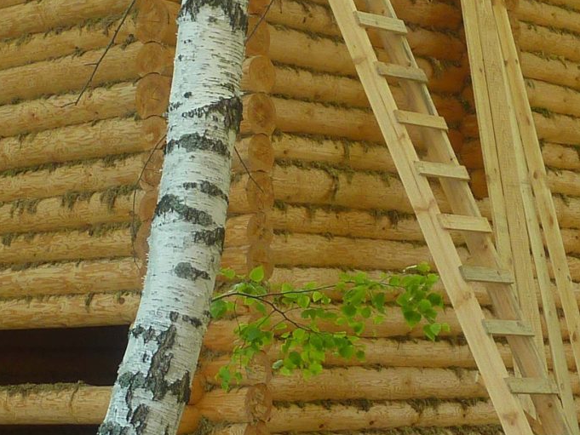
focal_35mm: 104
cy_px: 187
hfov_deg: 18.8
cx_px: 151
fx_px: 1743
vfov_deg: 14.2
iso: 80
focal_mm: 5.7
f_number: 3.5
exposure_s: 1/60
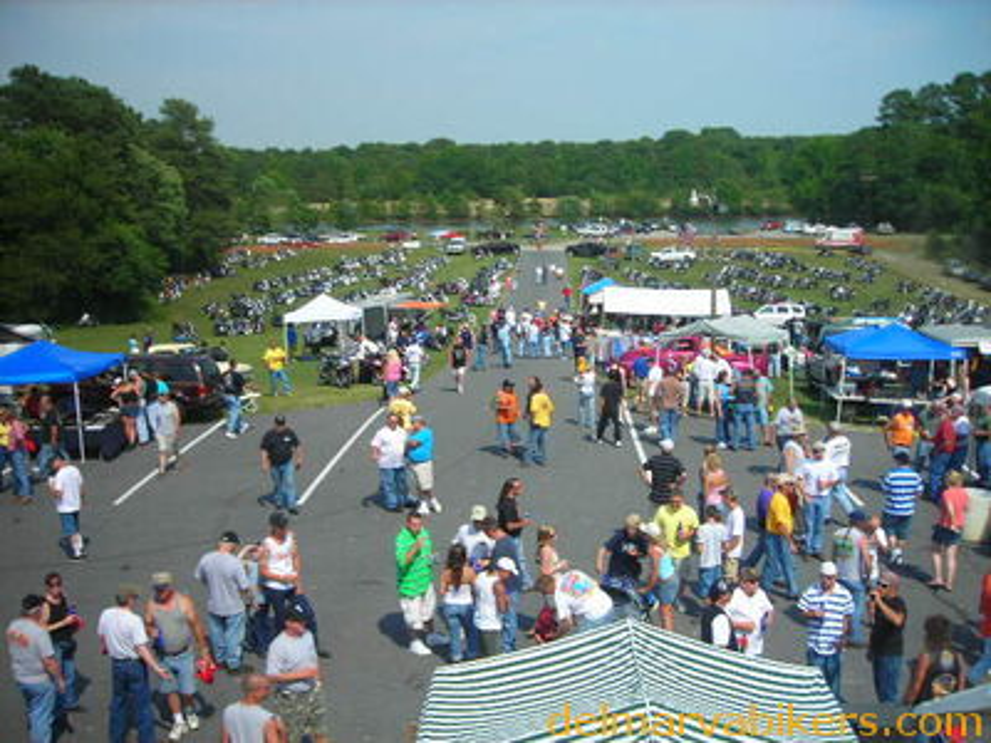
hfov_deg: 49.0
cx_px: 496
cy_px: 372
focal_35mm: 38
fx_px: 1088
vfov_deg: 37.7
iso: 50
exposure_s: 1/189
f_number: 6.4
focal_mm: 6.3
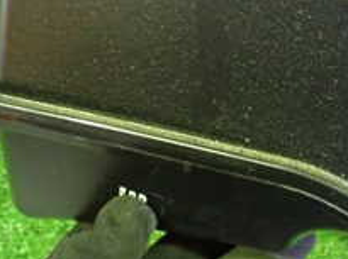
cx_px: 358
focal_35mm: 88
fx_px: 883
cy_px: -14
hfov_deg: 21.4
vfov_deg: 16.3
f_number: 2.3
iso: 800
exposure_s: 1/15
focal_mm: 5.4
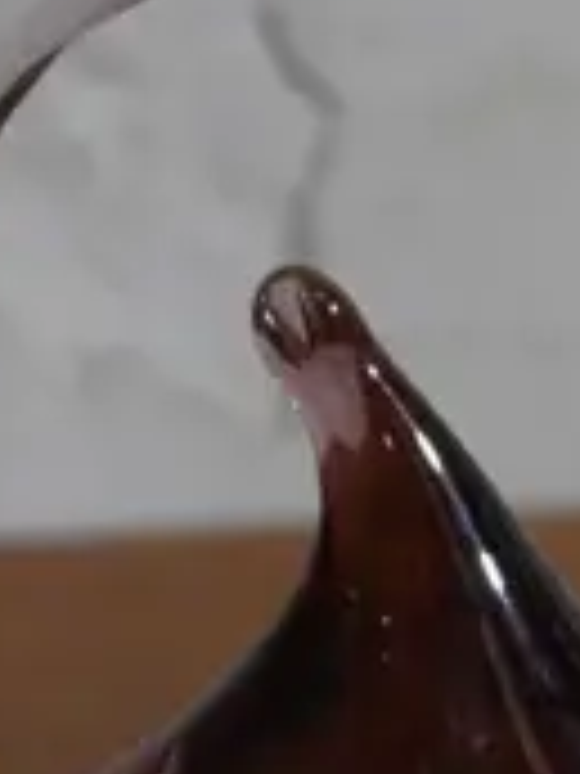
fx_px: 6121
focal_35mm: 274
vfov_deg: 7.2
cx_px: 1185
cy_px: 432
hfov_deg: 5.3
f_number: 5.1
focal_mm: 23
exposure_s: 1/60
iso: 500
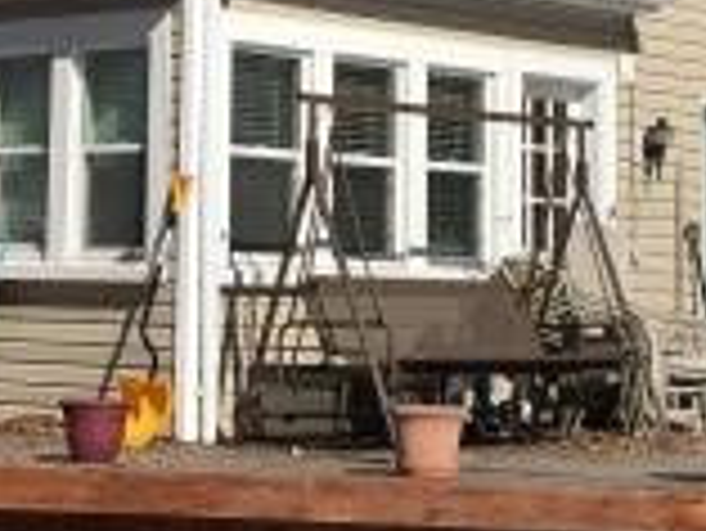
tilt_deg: +6.8
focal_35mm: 114
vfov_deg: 12.9
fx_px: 2327
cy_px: 72
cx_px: 171
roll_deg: -2.0
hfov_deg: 17.2
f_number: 1.8
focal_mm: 3.99
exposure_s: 1/3003
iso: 20
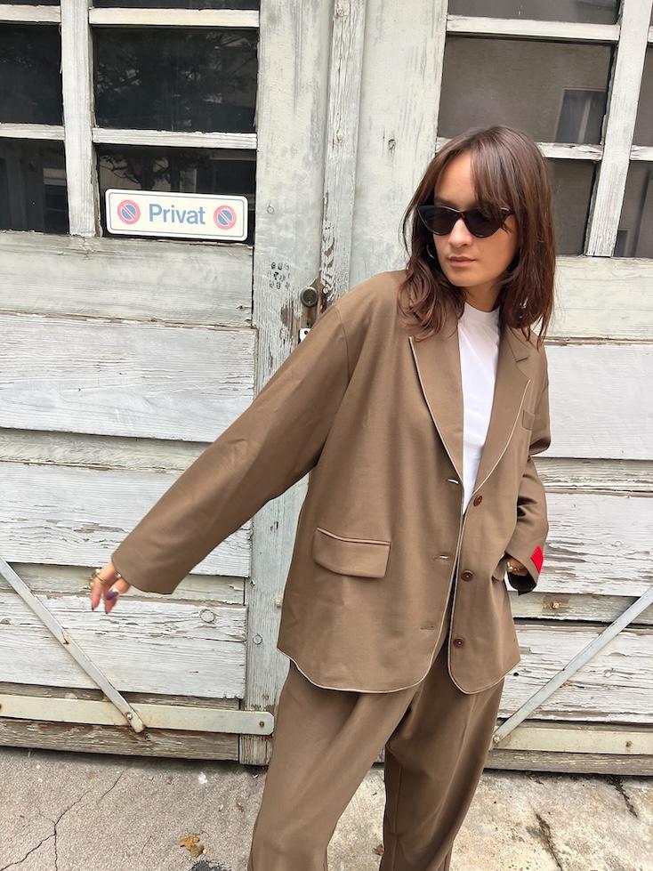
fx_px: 654
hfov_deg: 53.1
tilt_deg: -16.2
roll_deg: -2.6
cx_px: 326
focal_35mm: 26
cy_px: 436
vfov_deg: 67.3
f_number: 1.6
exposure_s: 1/121
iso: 125
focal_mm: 5.1
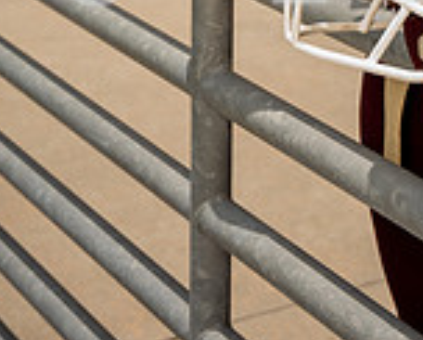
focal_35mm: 139
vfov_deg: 10.5
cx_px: 373
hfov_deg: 13.7
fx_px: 1742
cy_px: -276
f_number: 6.3
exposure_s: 1/200
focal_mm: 50
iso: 50
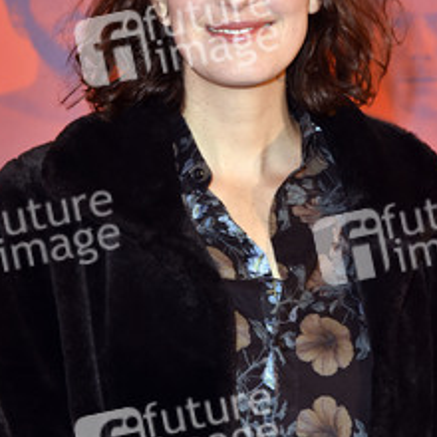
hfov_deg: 9.5
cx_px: 234
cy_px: 139
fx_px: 2642
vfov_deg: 9.4
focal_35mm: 185
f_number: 6.3
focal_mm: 120
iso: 800
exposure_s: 1/125
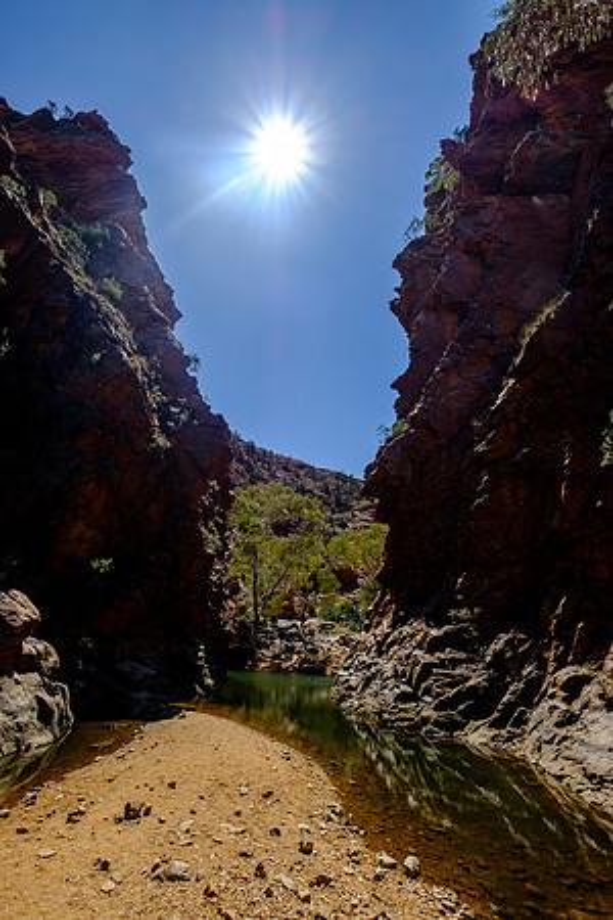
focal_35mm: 15
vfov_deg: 100.4
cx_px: 306
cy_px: 460
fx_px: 383
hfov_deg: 77.3
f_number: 8
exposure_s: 1/450
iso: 200
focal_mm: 10
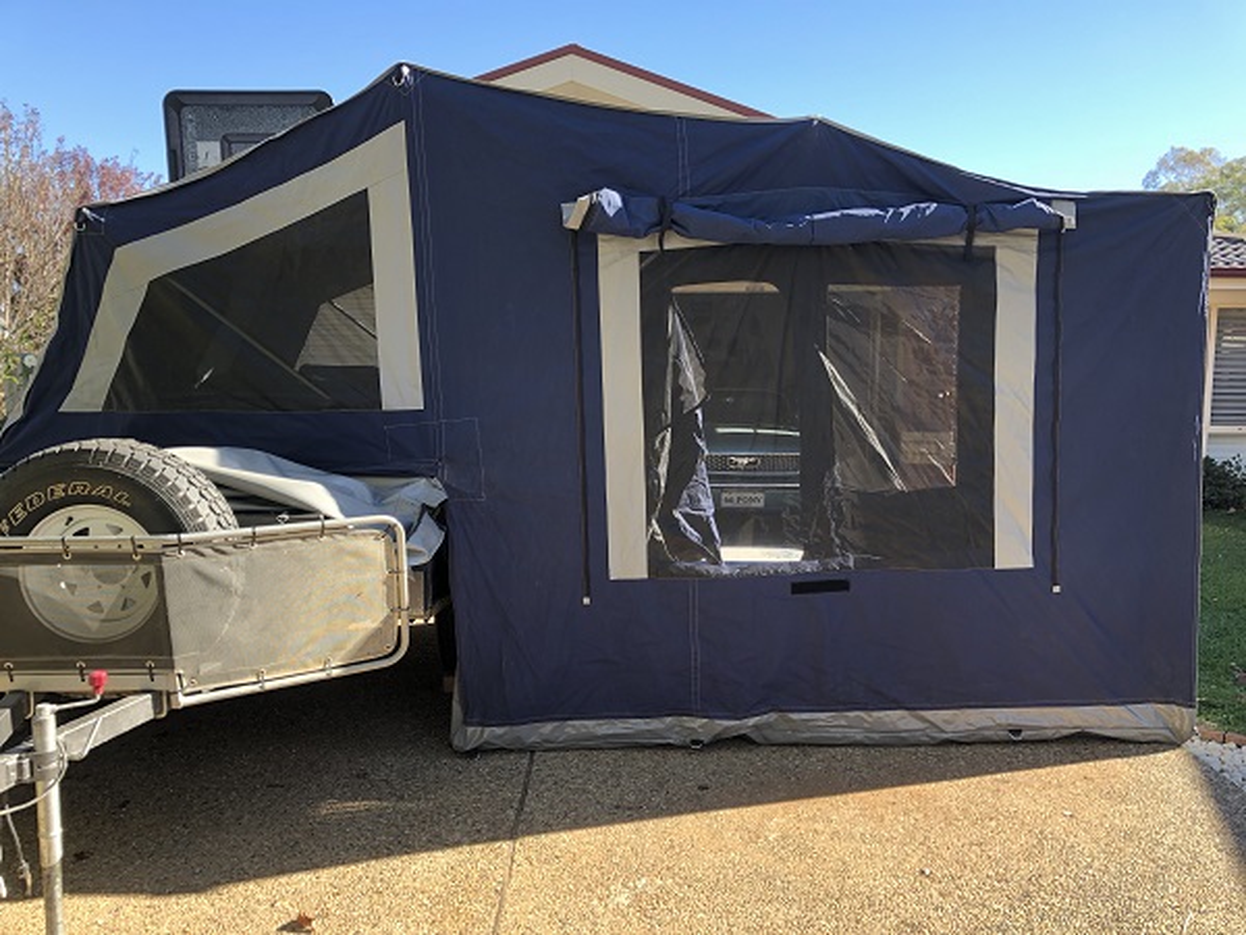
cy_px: 468
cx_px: 623
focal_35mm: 28
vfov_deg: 49.7
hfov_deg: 63.4
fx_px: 1008
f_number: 1.8
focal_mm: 3.99
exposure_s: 1/139
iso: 20
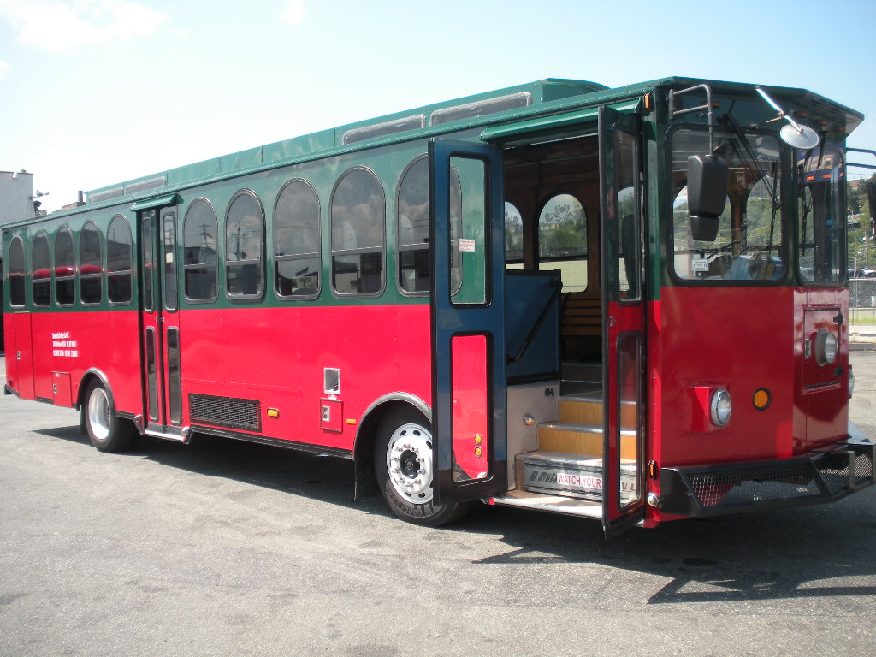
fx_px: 886
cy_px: 328
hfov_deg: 52.6
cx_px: 438
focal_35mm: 35
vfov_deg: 40.7
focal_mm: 6.3
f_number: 3.5
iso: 64
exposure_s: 1/270
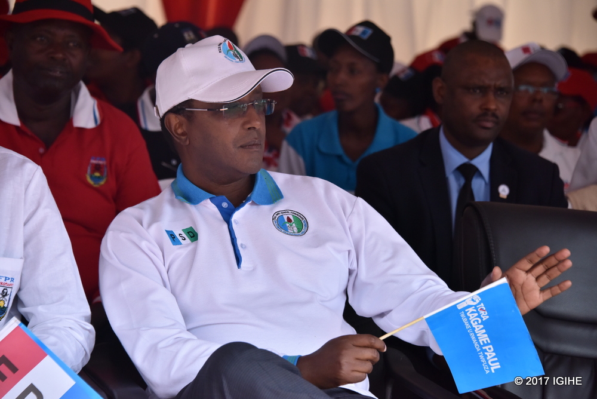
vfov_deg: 10.2
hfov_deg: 15.2
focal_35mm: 135
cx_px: 298
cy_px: 200
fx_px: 2240
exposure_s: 1/800
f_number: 6.3
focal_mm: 135
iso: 2000
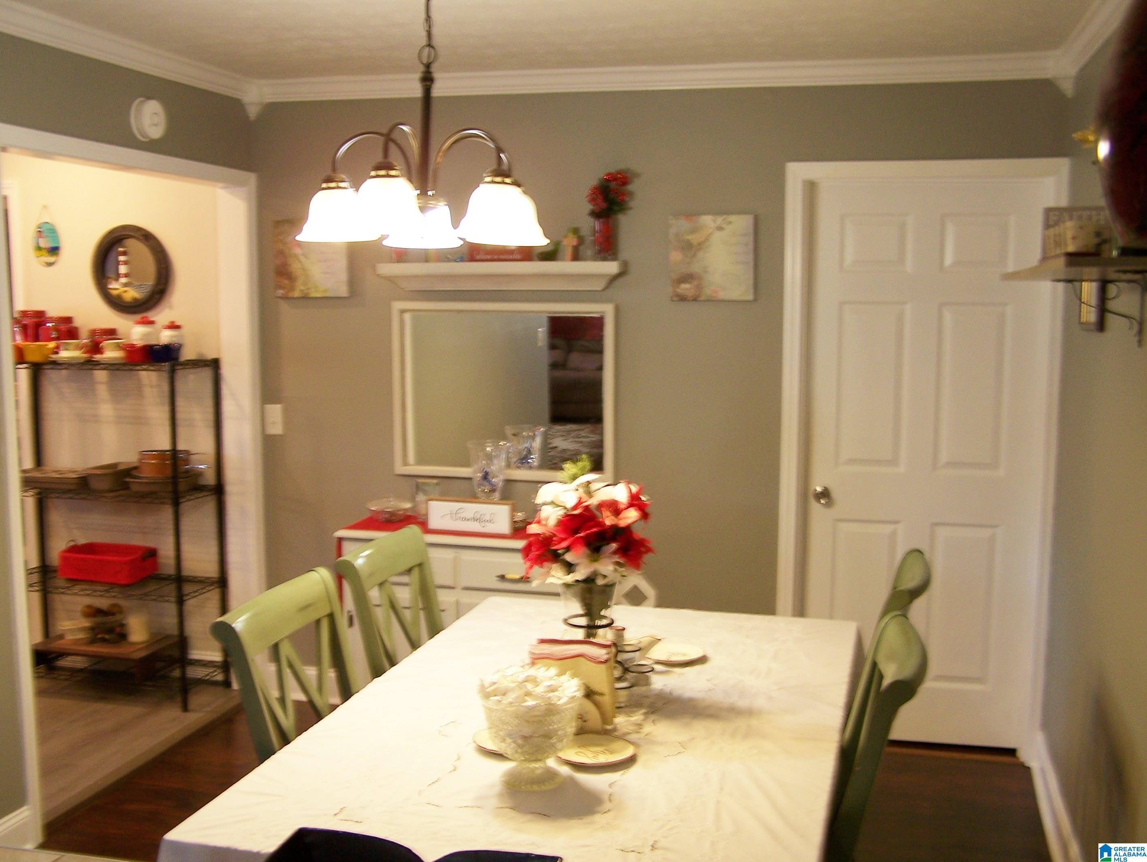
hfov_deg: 48.9
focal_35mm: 38
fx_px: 1260
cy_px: 431
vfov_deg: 37.8
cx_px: 574
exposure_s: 1/8
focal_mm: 6.3
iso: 80
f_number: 2.8
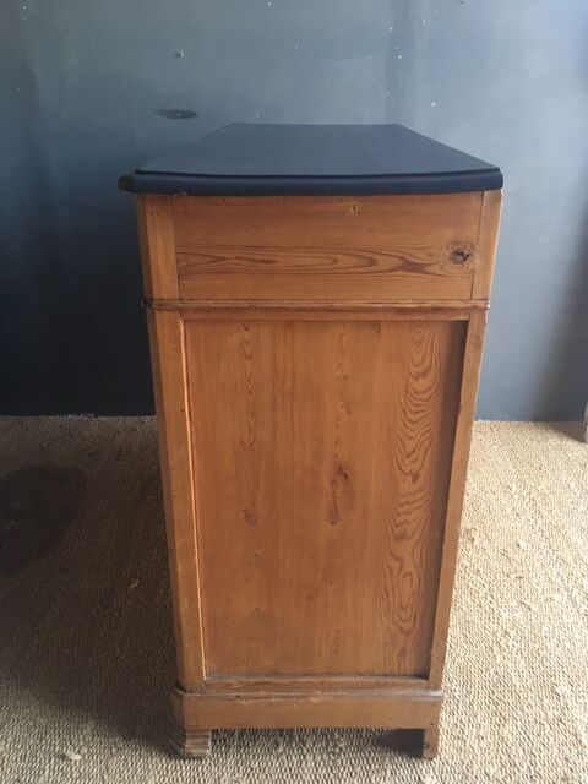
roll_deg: -0.5
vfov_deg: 61.7
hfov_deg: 48.2
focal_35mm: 29
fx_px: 657
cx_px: 294
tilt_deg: -25.3
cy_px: 392
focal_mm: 4.15
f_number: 2.2
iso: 64
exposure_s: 1/33
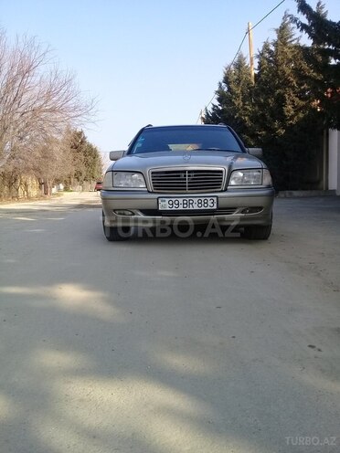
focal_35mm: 31
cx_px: 170
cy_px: 226
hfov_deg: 45.4
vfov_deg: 58.4
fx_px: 406
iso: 50
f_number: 2.2
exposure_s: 1/524
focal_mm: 3.3
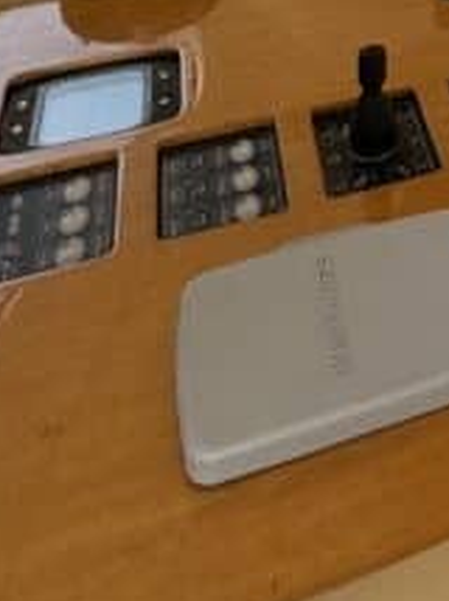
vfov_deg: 23.6
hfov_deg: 17.4
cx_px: 831
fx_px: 1161
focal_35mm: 67
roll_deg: +0.3
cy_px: -281
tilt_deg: -16.1
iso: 40
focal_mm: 2.22
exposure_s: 1/244
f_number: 2.2
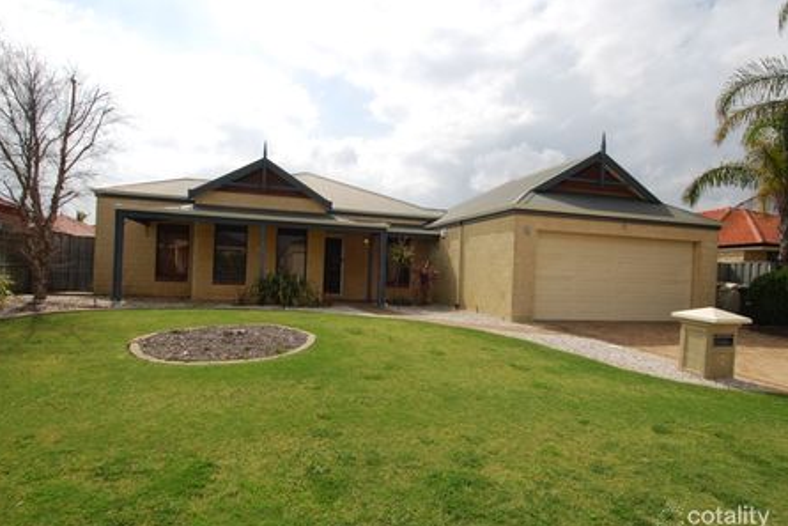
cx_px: 382
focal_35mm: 19
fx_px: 416
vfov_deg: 64.6
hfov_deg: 86.9
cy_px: 275
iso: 100
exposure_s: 1/200
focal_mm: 12
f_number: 11
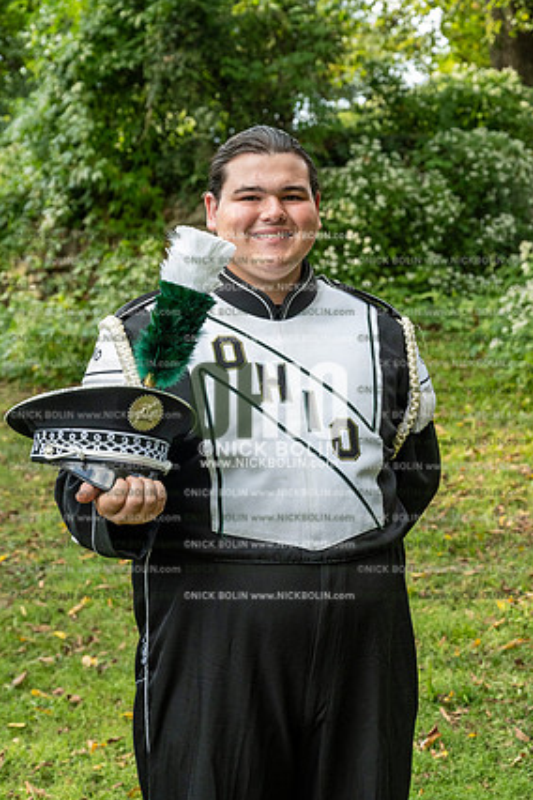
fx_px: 1266
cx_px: 268
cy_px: 415
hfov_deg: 23.8
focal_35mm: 57
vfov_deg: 35.0
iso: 1000
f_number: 5.6
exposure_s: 1/640
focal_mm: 54
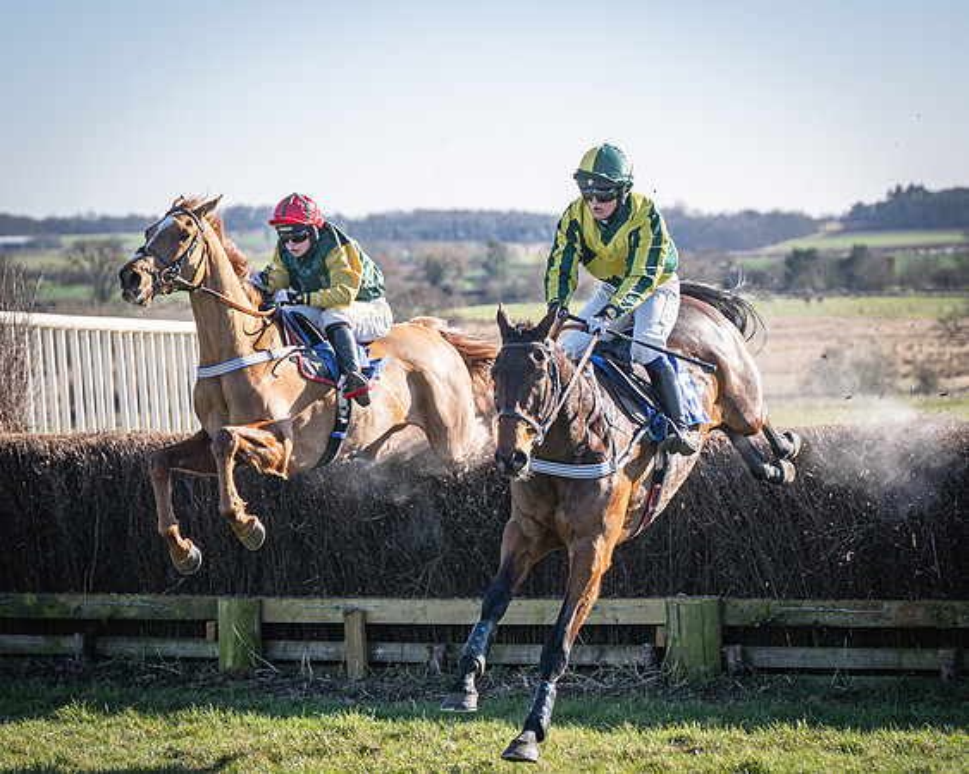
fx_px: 4298
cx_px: 712
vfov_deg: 10.3
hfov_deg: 12.8
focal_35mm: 150
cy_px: 368
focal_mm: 70
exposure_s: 1/2000
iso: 100
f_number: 2.8
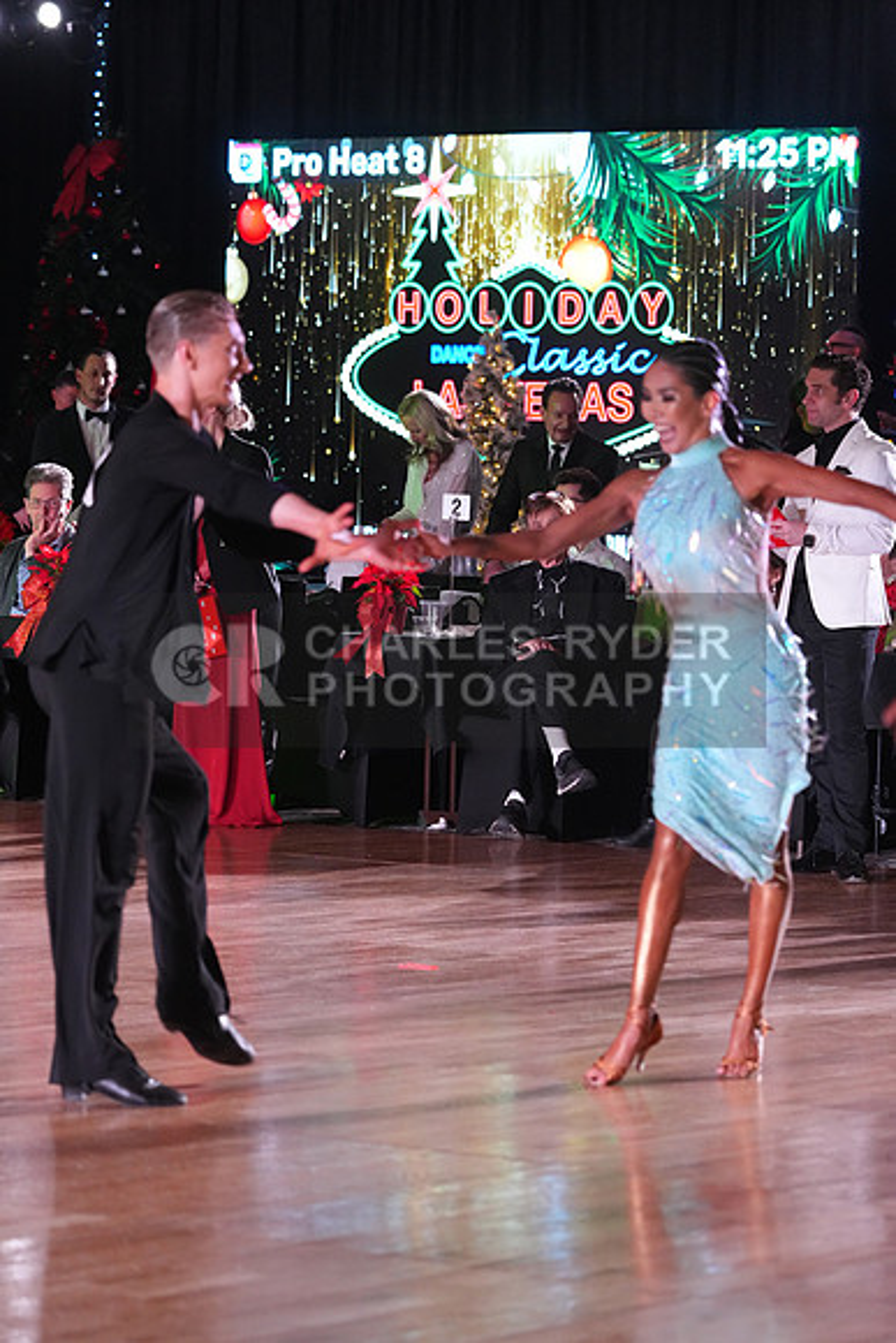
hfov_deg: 10.2
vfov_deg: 15.2
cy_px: 672
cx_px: 448
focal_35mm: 135
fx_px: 5037
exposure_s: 1/200
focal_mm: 135
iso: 4000
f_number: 4.5
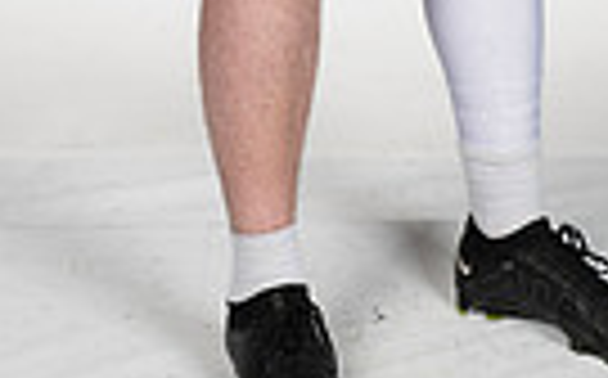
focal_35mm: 197
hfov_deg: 10.6
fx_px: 3260
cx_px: 410
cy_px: -504
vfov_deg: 6.4
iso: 250
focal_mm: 58
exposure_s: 1/400
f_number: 7.1
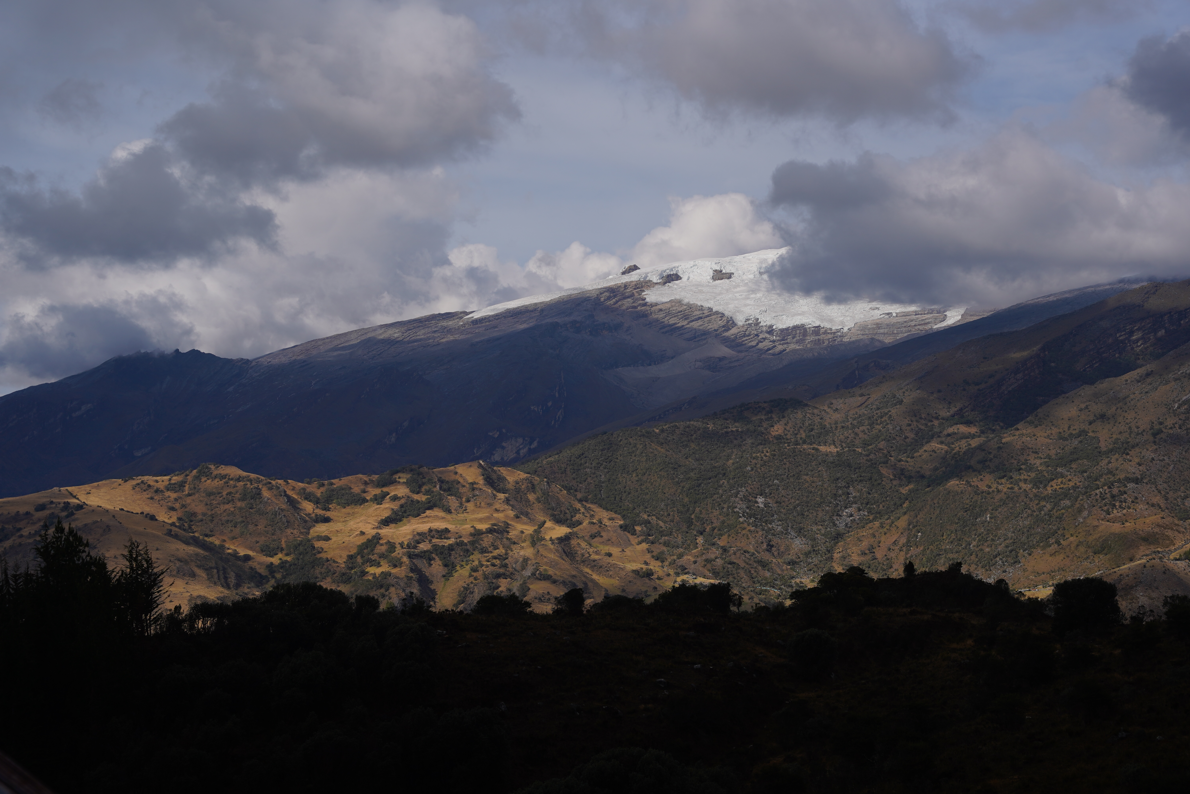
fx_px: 2148
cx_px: 595
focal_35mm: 65
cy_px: 397
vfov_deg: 20.9
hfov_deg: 31.0
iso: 100
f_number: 6.3
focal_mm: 65
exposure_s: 1/1000
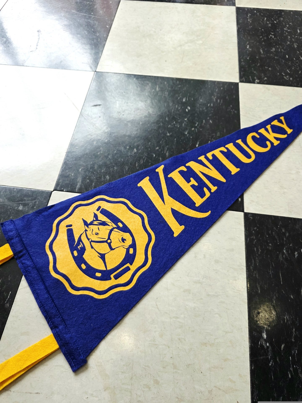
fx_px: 268
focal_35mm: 23
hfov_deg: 58.9
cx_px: 151
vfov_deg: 73.9
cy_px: 202
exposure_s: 1/120
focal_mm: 6.3
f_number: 1.7
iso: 200
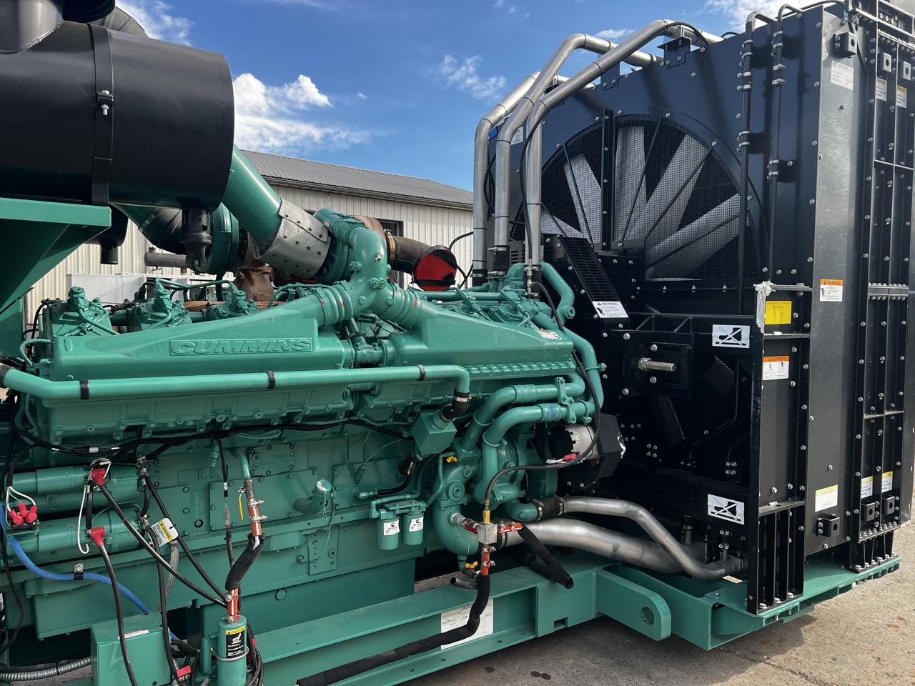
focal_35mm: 26
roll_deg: -0.3
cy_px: 343
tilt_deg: -0.3
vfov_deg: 53.1
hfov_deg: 67.3
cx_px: 458
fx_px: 687
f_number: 1.5
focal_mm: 5.7
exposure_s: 1/894
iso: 50
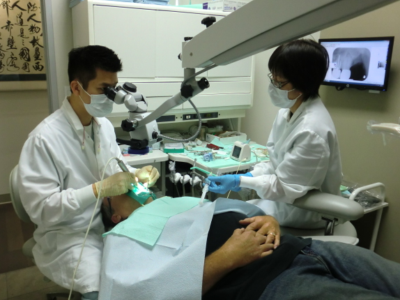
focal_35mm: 29
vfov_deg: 48.2
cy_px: 160
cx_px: 180
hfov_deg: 61.5
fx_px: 335
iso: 160
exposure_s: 1/60
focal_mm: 4.65
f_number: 2.6
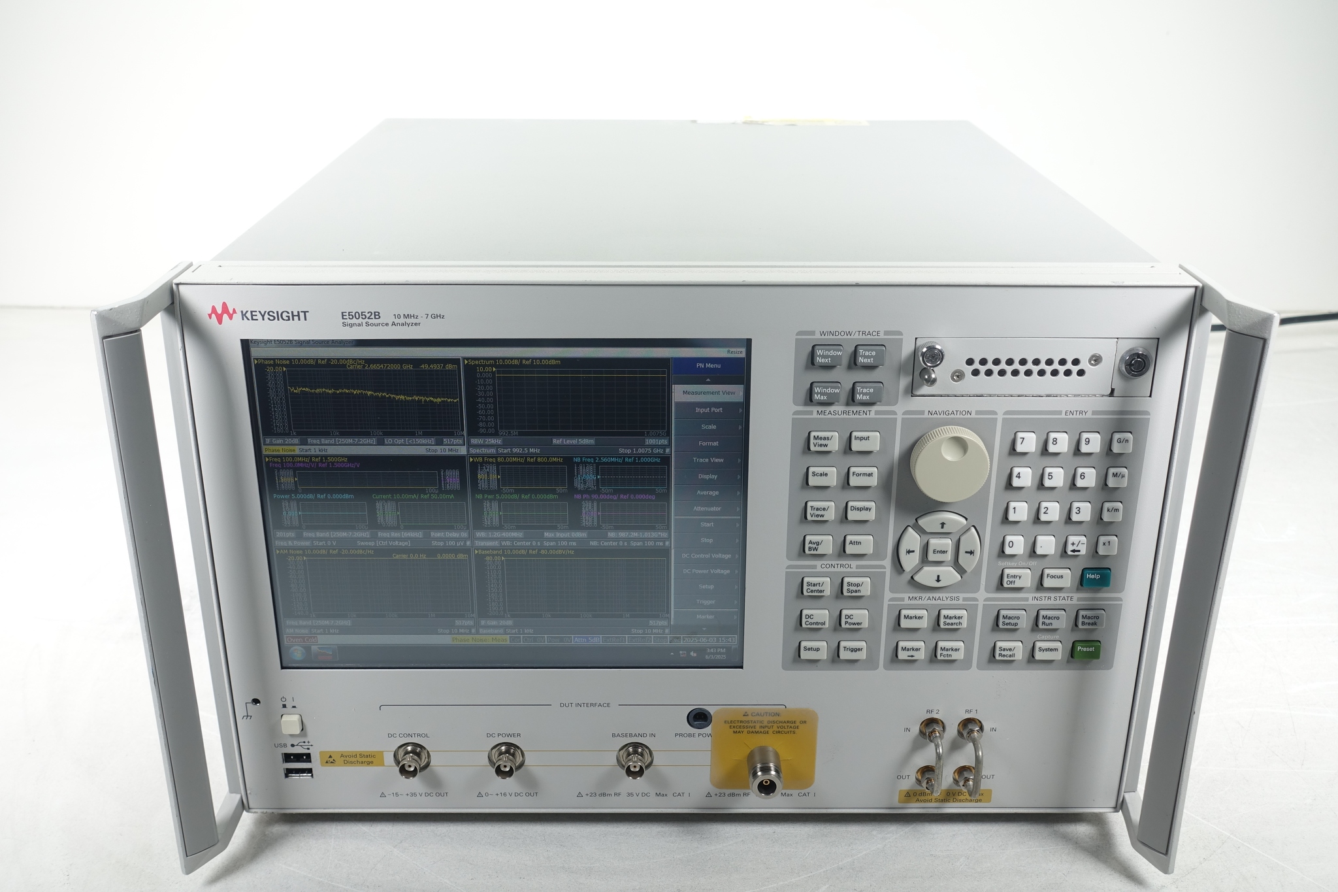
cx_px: 669
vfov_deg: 36.9
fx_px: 1338
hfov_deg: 53.1
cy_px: 446
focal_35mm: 36
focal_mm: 13.34
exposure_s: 1/80
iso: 125
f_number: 4
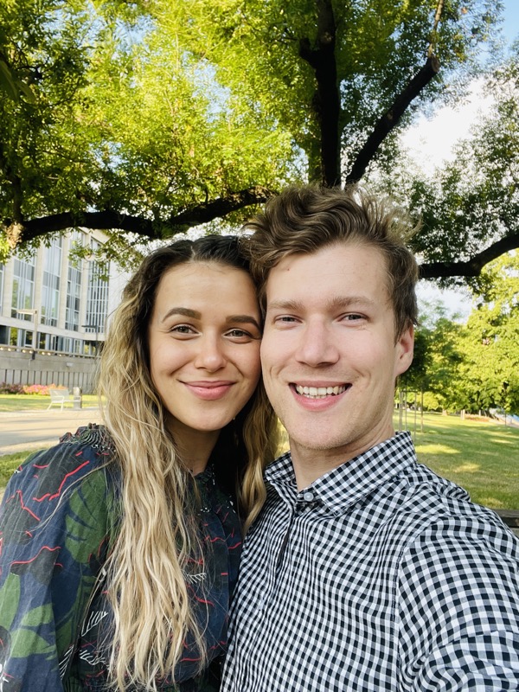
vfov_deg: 60.0
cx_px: 260
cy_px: 346
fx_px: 600
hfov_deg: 46.8
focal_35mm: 30
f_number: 2.2
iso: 40
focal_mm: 2.71
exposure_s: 1/121
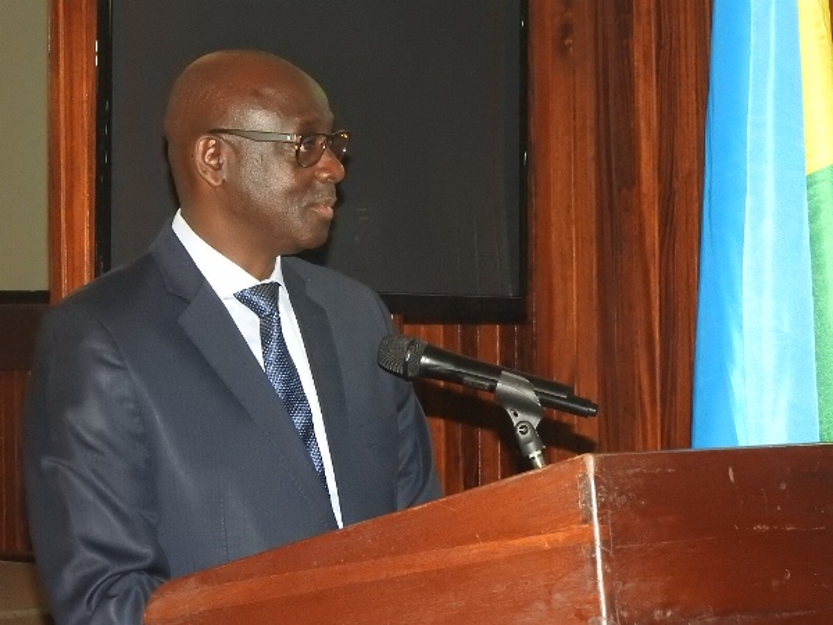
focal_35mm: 125
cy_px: 312
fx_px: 3008
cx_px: 416
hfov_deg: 15.8
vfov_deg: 11.9
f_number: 5
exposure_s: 1/60
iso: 1600
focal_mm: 22.4
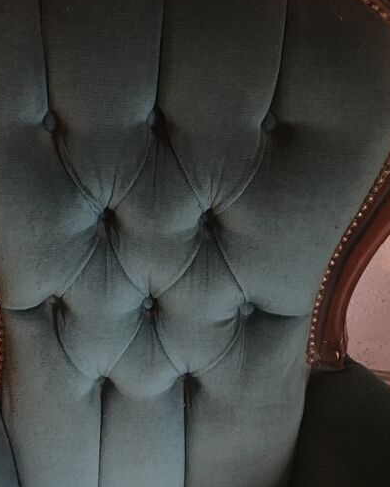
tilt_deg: -39.6
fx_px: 663
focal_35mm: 46
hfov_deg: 32.7
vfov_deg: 40.0
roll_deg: -7.2
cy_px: 179
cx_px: 172
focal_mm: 4.15
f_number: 2.2
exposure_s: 1/17
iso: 500
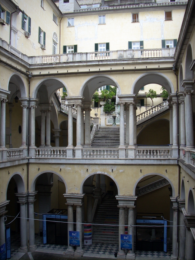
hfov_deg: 38.7
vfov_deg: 50.1
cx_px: 98
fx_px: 278
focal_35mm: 37
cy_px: 130
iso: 64
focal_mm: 6.2
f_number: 2.8
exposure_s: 1/125
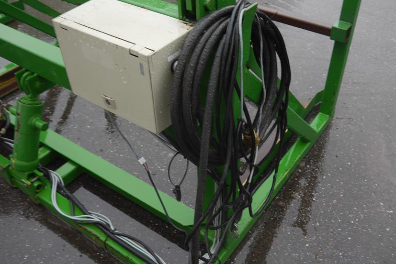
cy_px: 146
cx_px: 212
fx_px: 396
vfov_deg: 36.9
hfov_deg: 53.1
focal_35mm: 36
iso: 160
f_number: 3.5
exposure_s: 1/100
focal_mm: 14
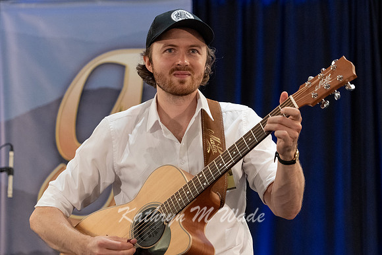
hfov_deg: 15.3
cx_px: 191
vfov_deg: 10.2
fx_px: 1426
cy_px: 128
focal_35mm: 134
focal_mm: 130
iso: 6400
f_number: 6.3
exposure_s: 1/160
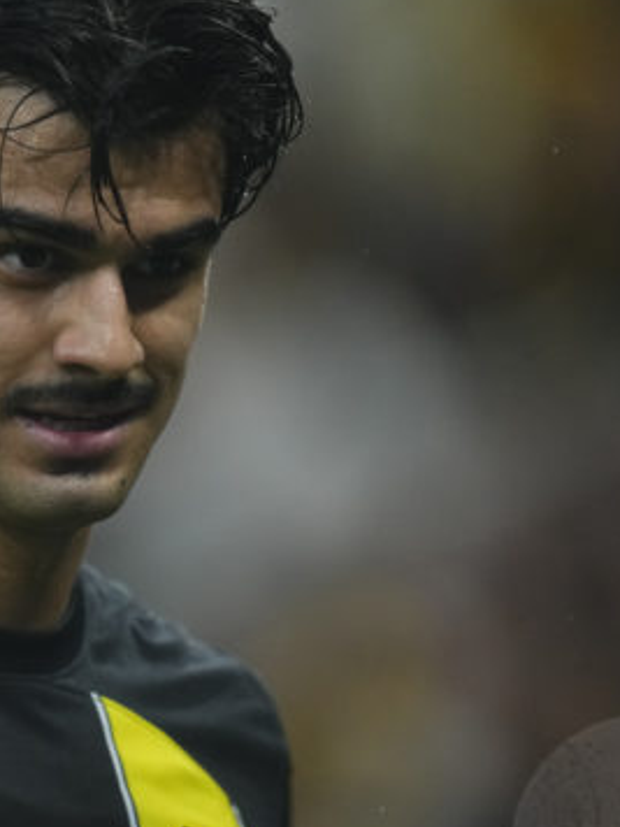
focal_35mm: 811
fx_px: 19368
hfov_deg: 1.8
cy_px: 290
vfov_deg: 2.4
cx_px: -153
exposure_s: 1/2000
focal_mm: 400
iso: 2500
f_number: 2.8
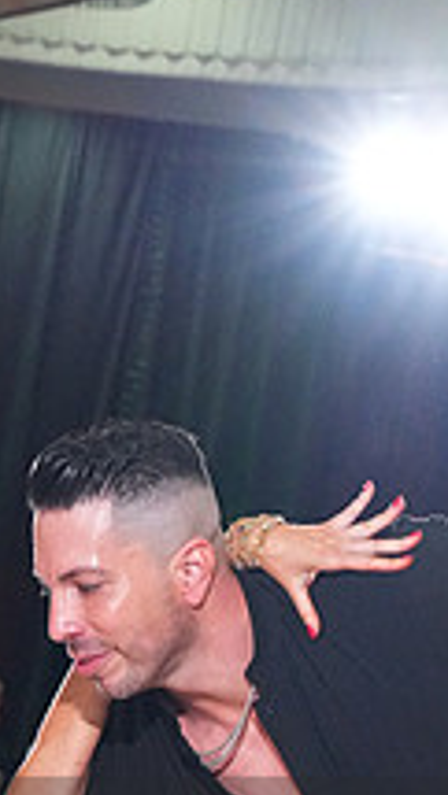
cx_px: 317
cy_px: 902
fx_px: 4475
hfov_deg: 5.7
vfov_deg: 10.0
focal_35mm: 212
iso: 6400
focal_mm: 75
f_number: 6.3
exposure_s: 1/320
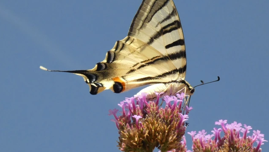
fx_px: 1106
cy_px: 61
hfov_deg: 13.9
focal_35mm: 155
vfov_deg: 7.8
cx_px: 134
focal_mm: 25.2
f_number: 5.3
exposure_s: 1/250
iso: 200
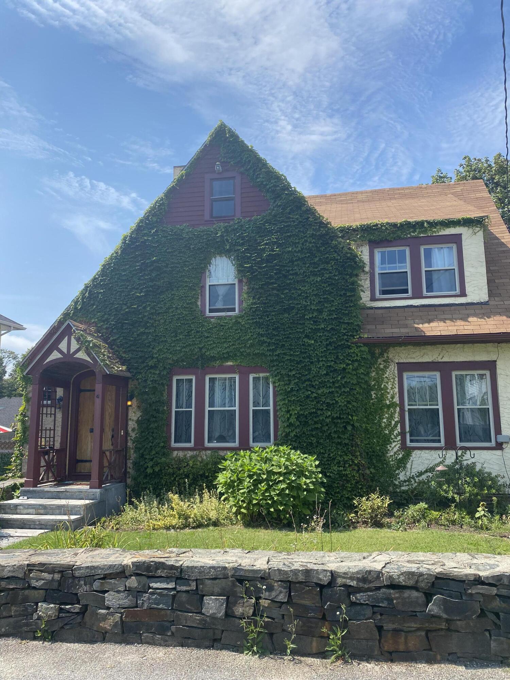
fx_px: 511
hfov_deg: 53.1
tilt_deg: +8.9
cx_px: 255
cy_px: 340
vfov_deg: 67.3
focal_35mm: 26
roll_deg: -0.5
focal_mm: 4.25
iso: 32
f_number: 1.8
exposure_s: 1/2688
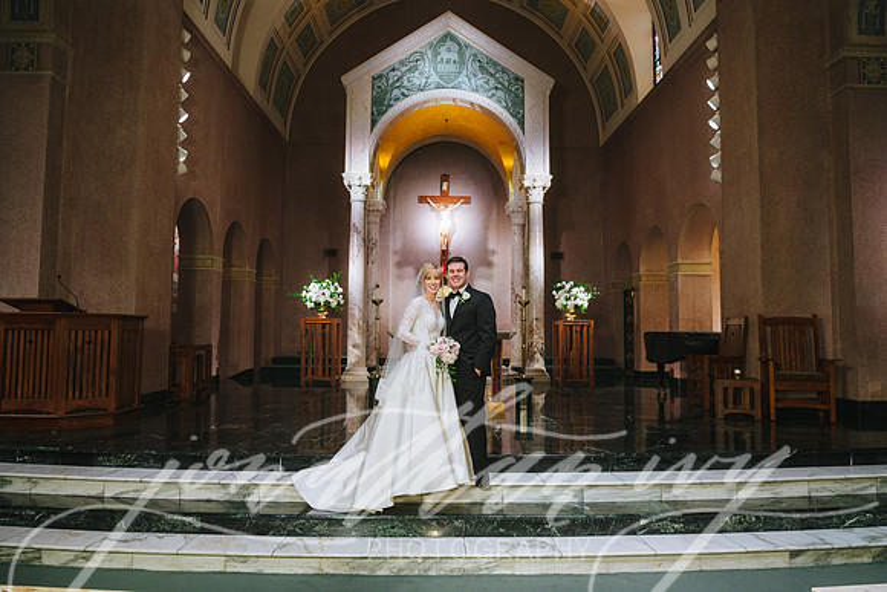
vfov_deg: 53.2
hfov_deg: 73.7
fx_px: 591
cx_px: 444
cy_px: 296
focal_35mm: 24
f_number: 4
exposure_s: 1/250
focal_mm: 24
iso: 1250
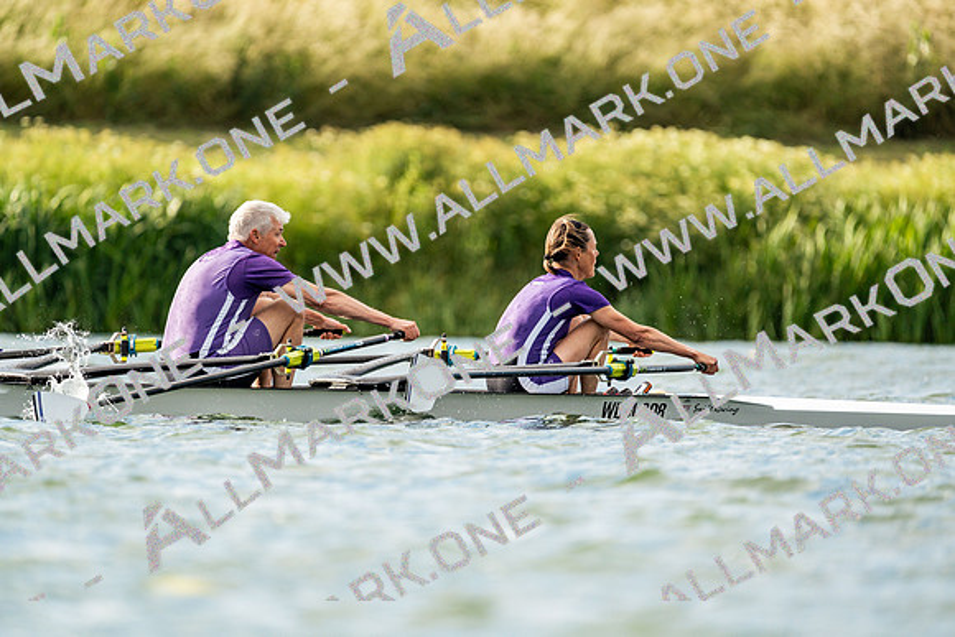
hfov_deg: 3.4
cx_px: 478
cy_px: 318
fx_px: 15920
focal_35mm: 600
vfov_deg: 2.3
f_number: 6.3
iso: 400
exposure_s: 1/2000
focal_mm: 600
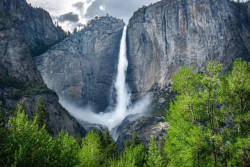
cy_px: 84
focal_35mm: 75
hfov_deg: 27.0
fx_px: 521
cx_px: 125
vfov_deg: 18.2
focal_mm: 27.44
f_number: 9
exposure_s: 1/125
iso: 250
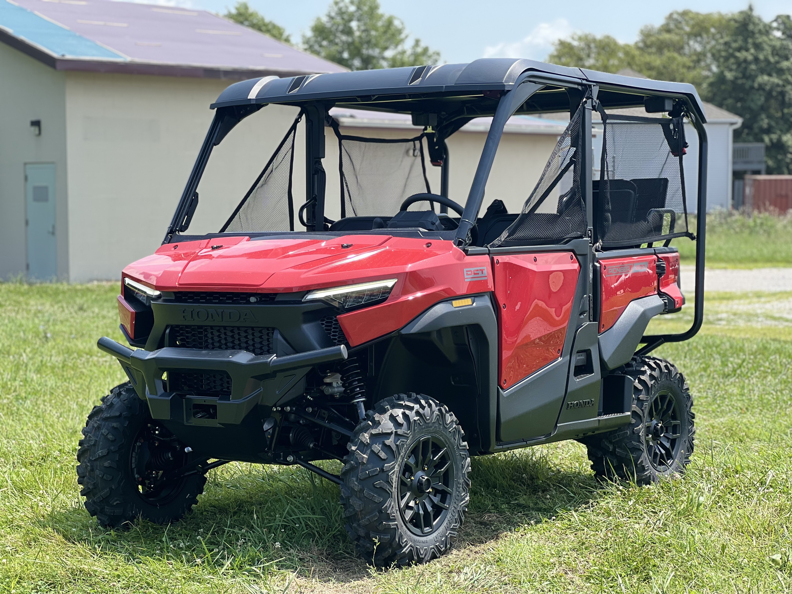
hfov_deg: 25.3
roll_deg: -0.5
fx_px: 1762
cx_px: 396
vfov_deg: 19.1
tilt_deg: -2.7
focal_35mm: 77
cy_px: 297
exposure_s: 1/285
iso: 25
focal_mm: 9
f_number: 2.8
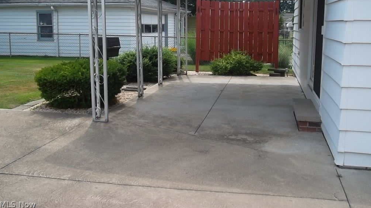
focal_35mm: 41
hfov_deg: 49.4
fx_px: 403
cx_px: 186
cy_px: 69
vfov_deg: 28.8
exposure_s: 1/250
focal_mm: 6.6
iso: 80
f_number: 4
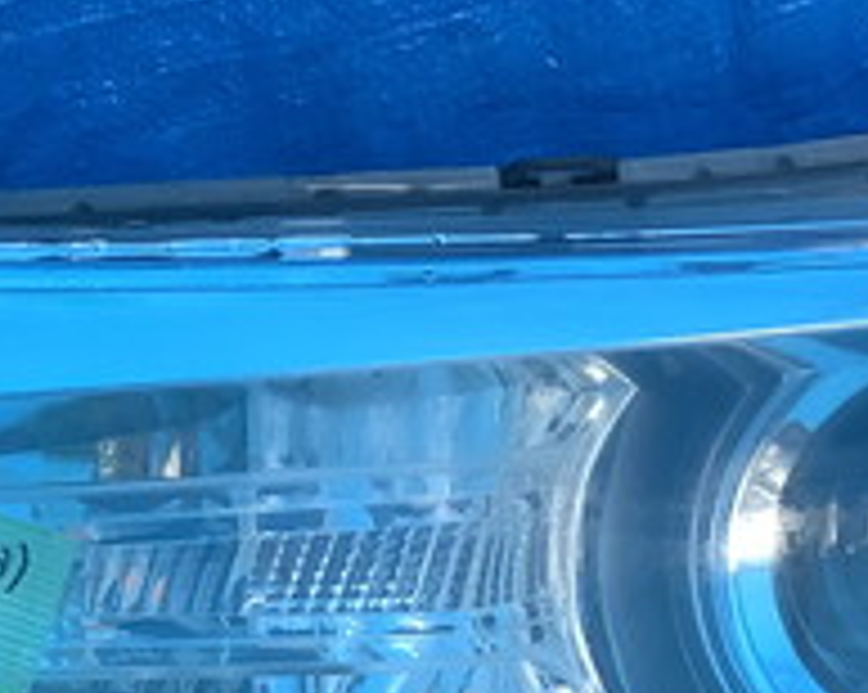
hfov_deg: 16.5
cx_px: 286
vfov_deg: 13.2
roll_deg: +2.0
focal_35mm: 116
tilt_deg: -30.2
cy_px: 562
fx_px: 2977
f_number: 2.4
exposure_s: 1/60
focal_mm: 3.3
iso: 100
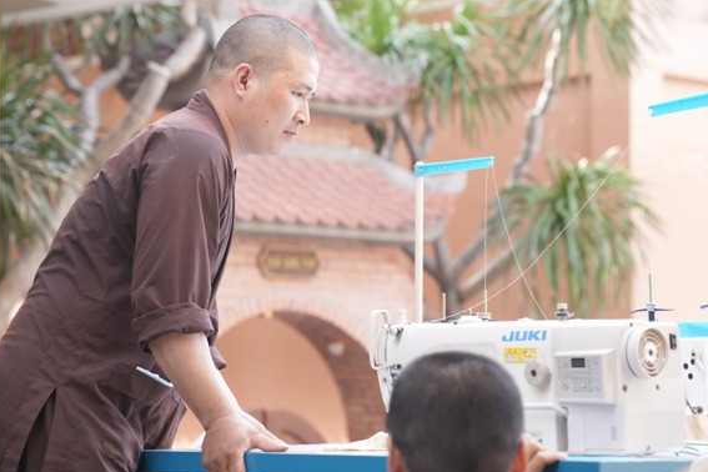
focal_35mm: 102
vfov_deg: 13.4
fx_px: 2006
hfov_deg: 20.0
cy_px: 209
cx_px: 375
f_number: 4
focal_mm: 89
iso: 800
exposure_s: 1/320
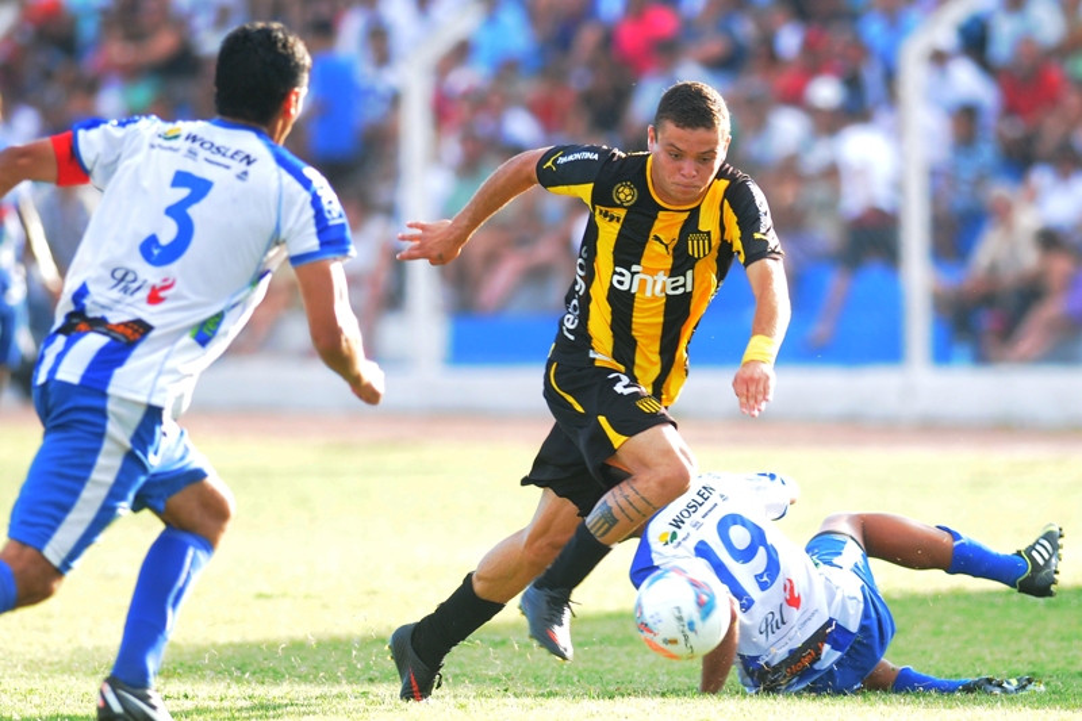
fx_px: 13521
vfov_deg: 3.1
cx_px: 541
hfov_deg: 4.6
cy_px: 360
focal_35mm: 450
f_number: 3.5
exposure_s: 1/640
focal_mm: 300
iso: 400
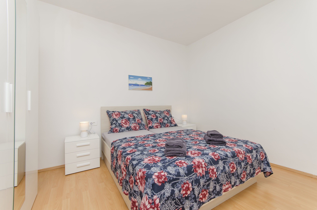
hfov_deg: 100.5
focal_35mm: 15
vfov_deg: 77.1
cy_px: 105
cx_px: 158
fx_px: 132
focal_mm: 10
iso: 100
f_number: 7.1
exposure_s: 1/125
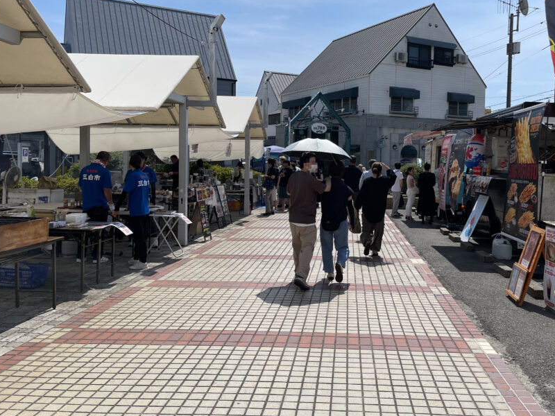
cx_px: 334
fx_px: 513
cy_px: 173
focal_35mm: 32
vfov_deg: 44.0
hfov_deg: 56.4
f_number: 1.6
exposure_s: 1/5917
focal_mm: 5.1
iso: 32
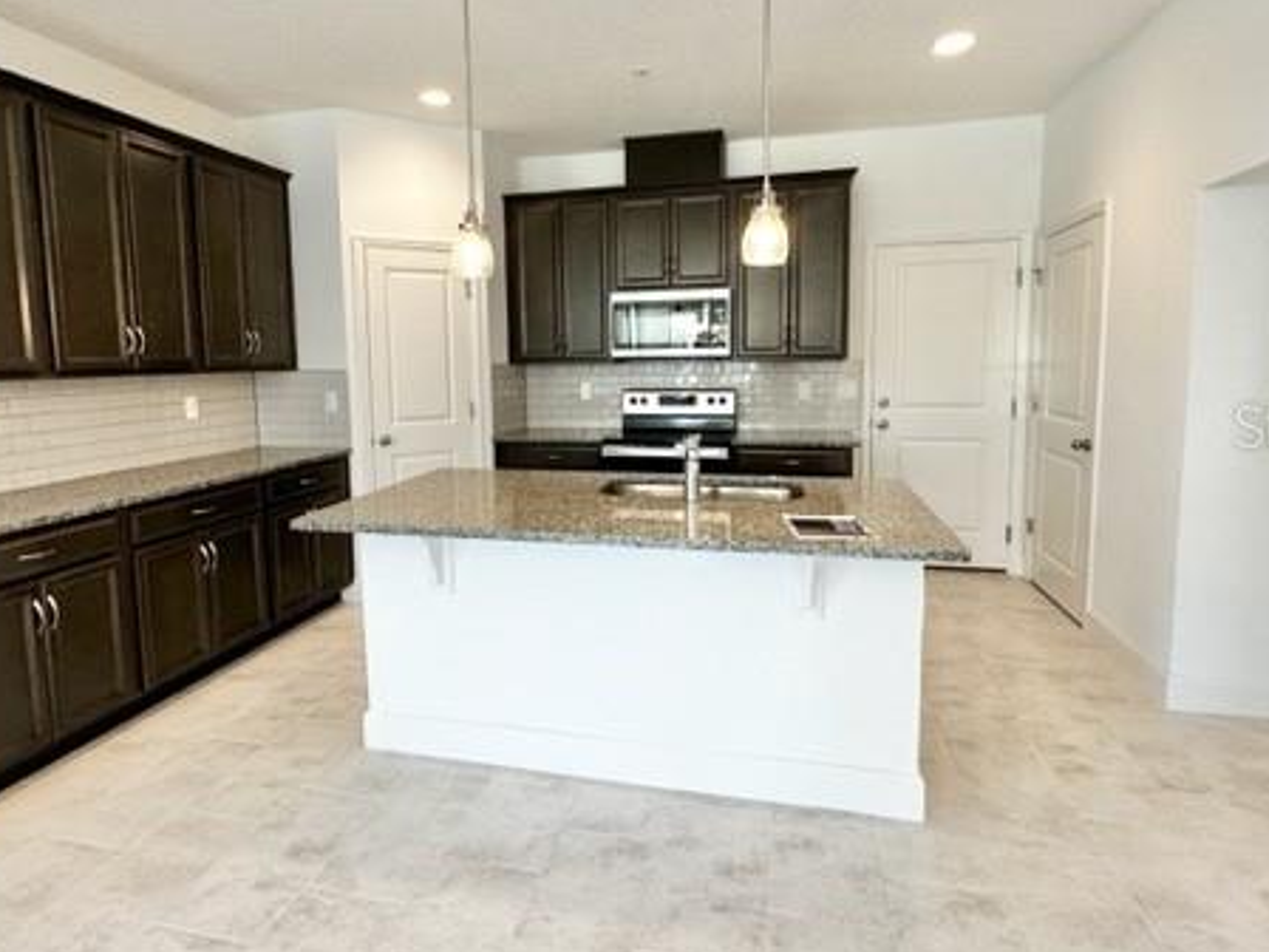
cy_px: 425
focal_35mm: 20
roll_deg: +0.5
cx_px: 595
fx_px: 733
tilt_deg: -4.5
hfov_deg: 81.7
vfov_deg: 65.8
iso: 125
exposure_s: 1/120
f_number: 2.2
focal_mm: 2.22
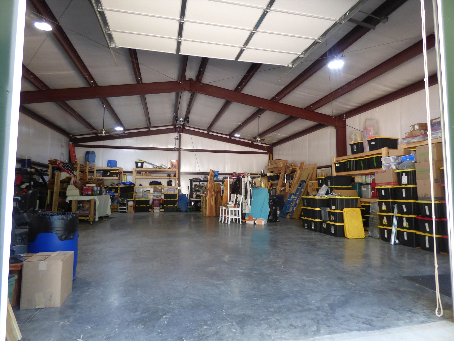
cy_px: 170
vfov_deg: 66.0
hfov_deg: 81.7
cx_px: 227
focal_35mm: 20
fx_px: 262
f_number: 2.8
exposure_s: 1/60
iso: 200
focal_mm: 3.58
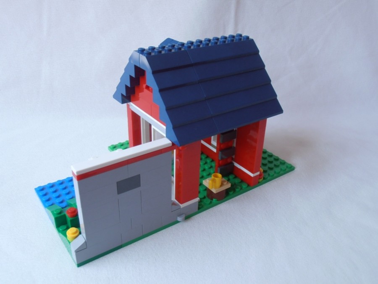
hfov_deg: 50.1
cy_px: 142
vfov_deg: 38.7
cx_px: 189
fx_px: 404
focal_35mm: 37
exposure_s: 1/50
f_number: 3.9
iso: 80
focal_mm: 6.61
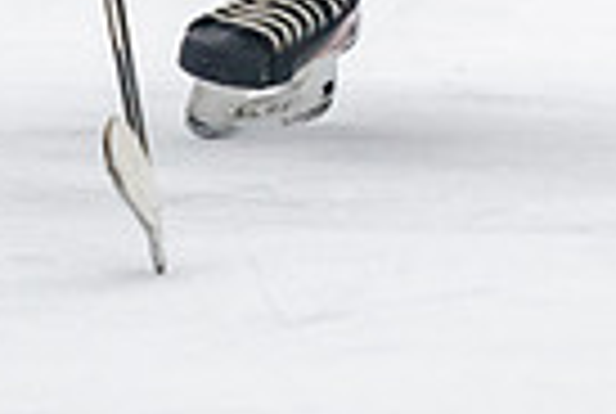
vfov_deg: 1.3
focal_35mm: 1092
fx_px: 18726
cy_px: -314
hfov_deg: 1.9
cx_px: 443
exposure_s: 1/640
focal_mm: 185
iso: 3200
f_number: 3.2
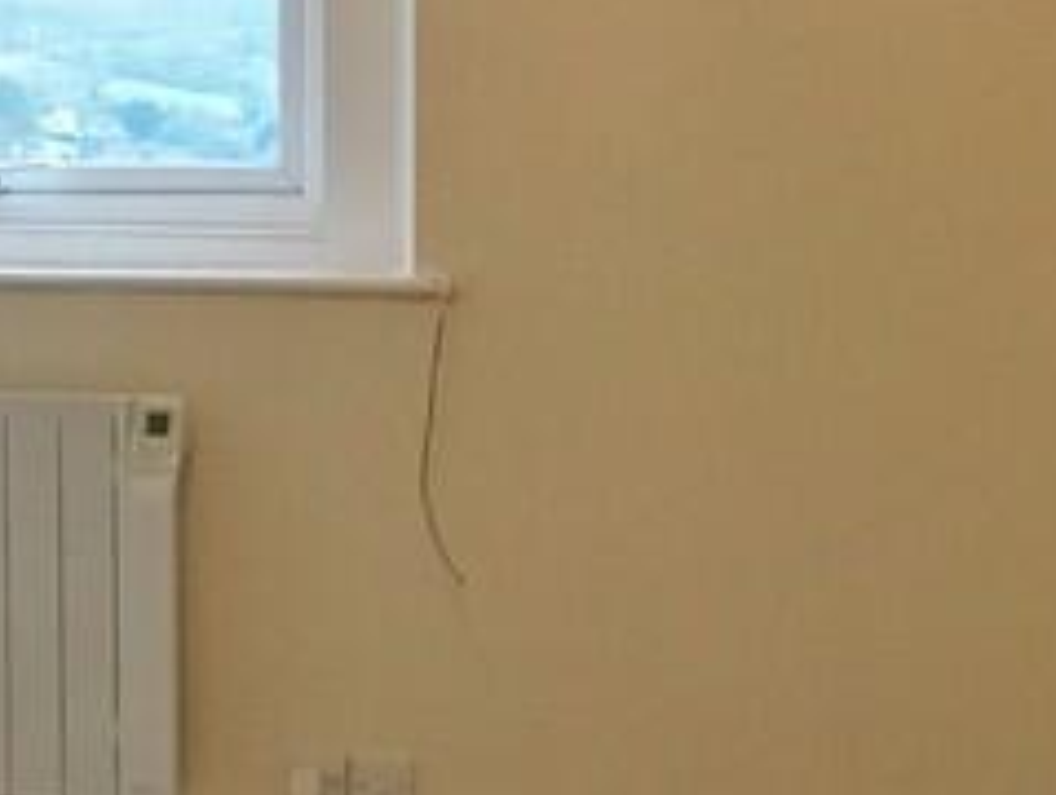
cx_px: 27
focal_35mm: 124
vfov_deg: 12.0
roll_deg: +0.0
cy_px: 380
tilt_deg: -2.6
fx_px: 3788
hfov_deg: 15.6
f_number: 2.2
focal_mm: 4.15
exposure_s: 1/33
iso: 160
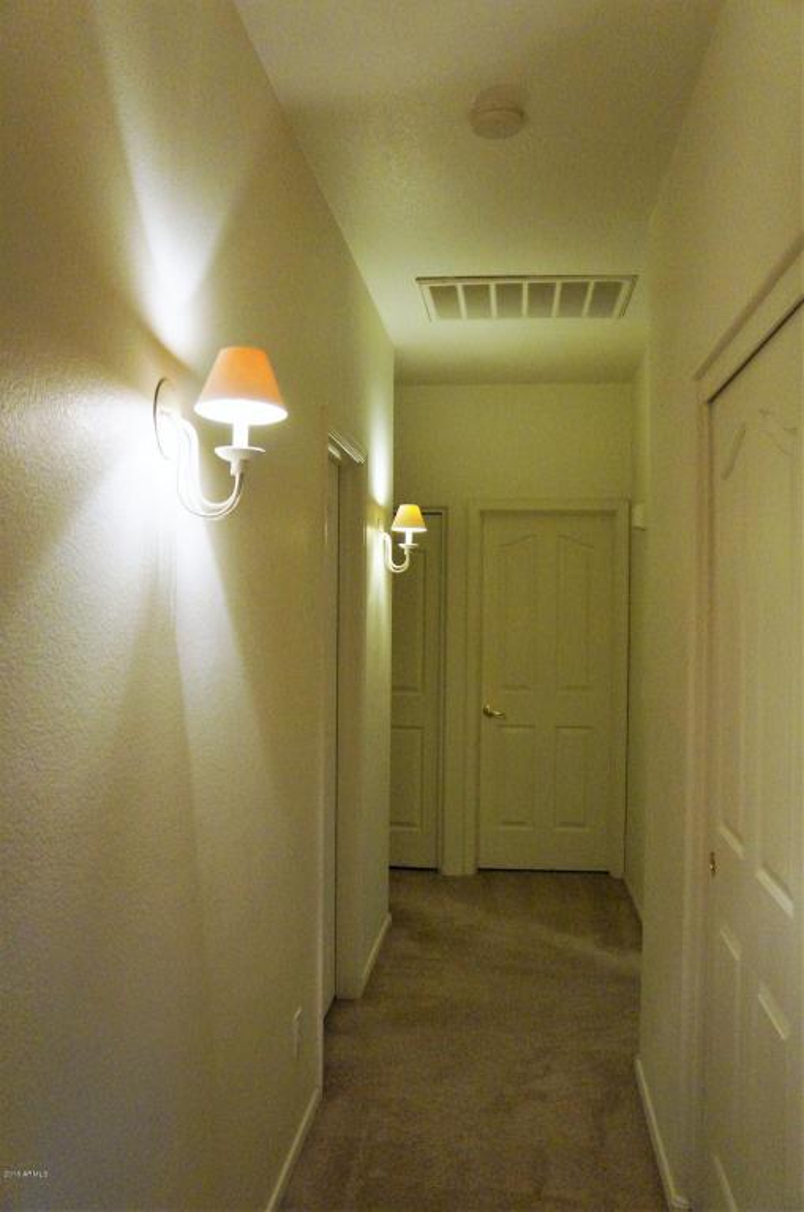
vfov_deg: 62.0
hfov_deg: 43.5
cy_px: 606
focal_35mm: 30
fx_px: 1008
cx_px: 402
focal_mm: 20
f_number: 3.5
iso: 3200
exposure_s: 1/125
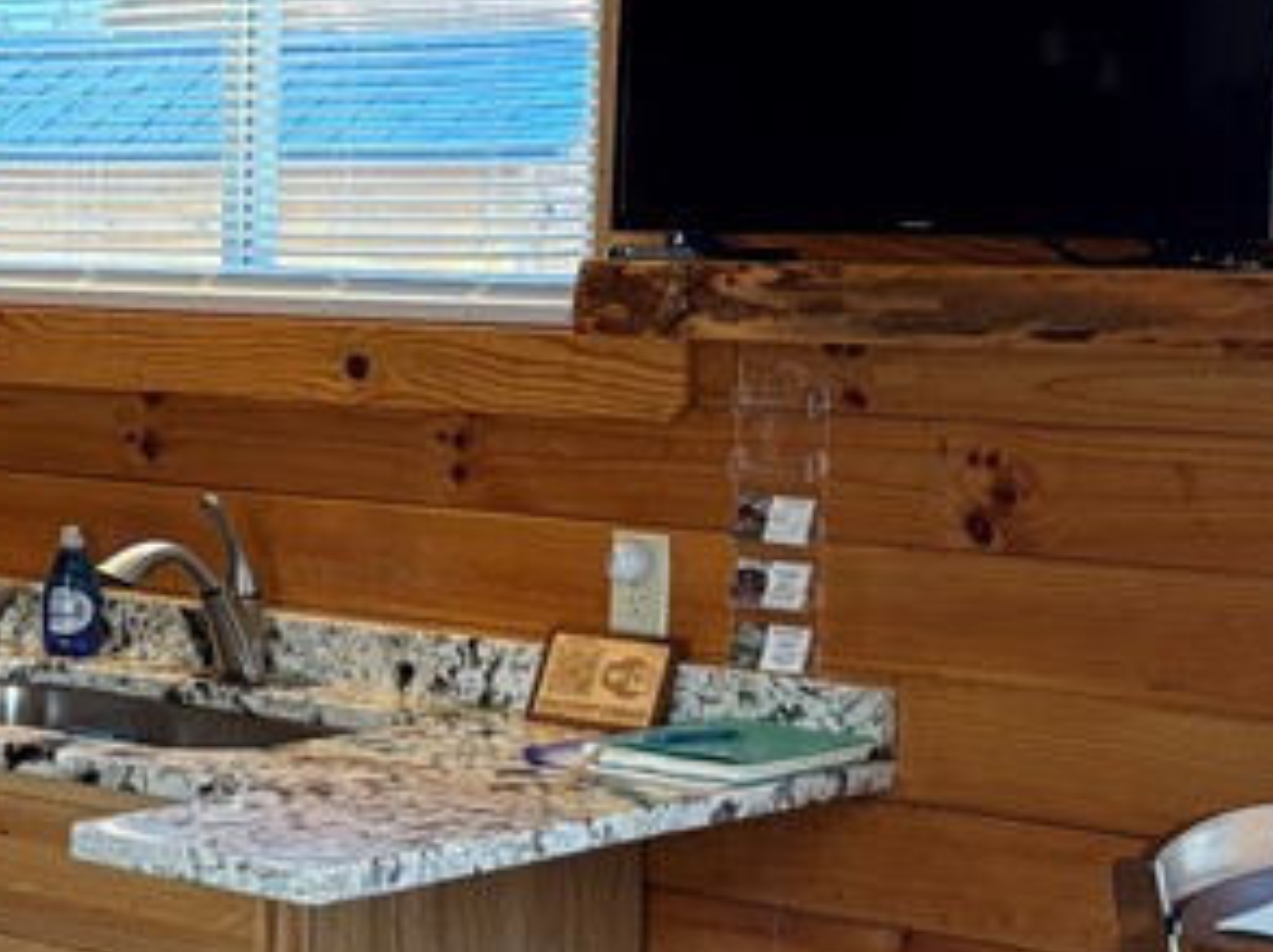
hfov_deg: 21.0
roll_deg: +0.1
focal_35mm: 91
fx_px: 3342
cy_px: 483
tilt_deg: -4.8
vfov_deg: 16.2
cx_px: 78
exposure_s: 1/120
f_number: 1.6
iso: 125
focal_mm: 5.96
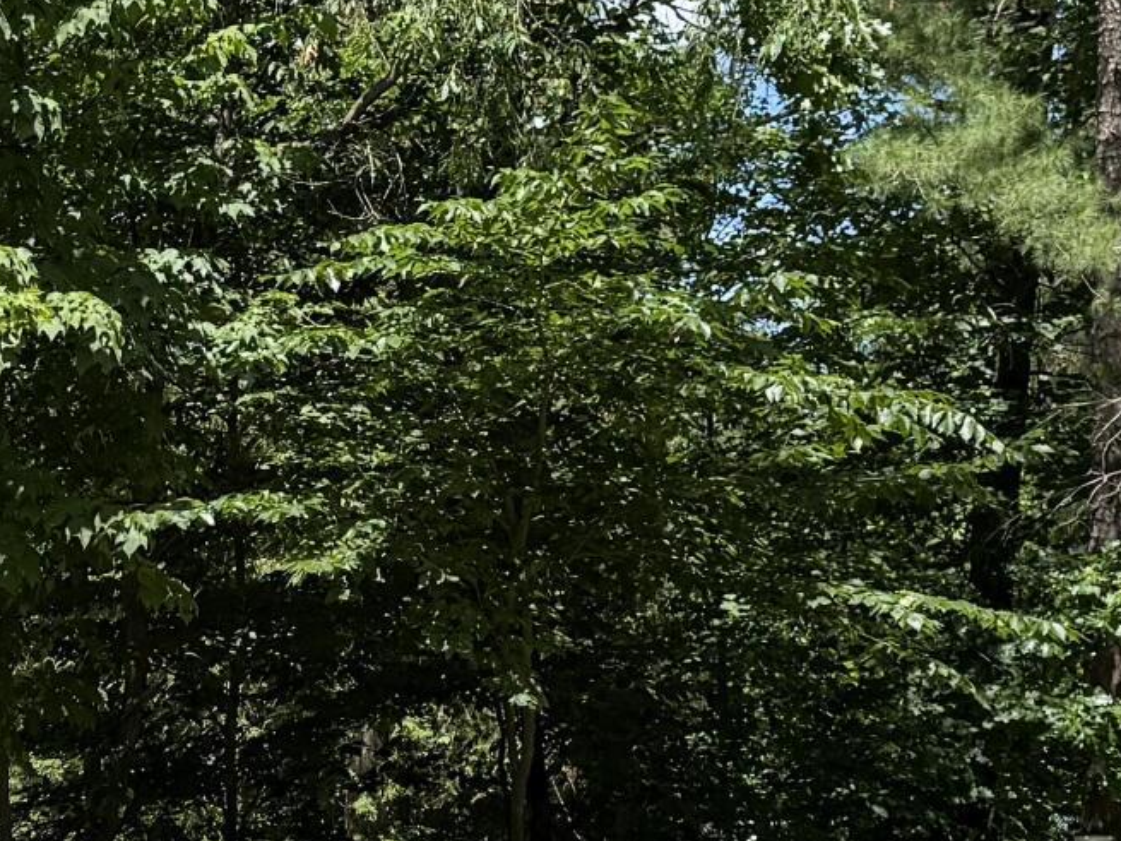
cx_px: 222
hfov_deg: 17.7
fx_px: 3562
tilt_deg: -4.1
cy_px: 932
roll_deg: +0.7
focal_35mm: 110
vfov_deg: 13.2
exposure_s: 1/2801
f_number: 1.78
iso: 100
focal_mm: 6.76
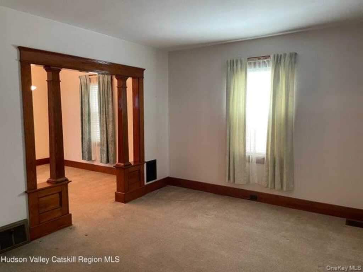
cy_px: 136
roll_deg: +0.4
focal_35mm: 26
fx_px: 273
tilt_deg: -4.2
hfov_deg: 67.3
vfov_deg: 53.1
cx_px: 182
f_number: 1.6
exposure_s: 1/60
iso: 250
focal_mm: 4.2
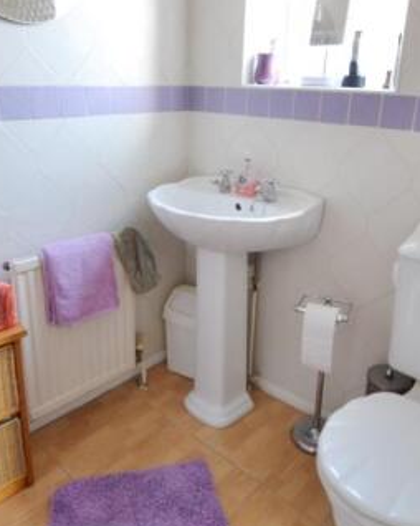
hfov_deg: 49.9
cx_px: 201
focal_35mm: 29
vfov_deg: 60.2
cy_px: 222
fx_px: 451
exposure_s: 1/6
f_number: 3.5
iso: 100
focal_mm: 10
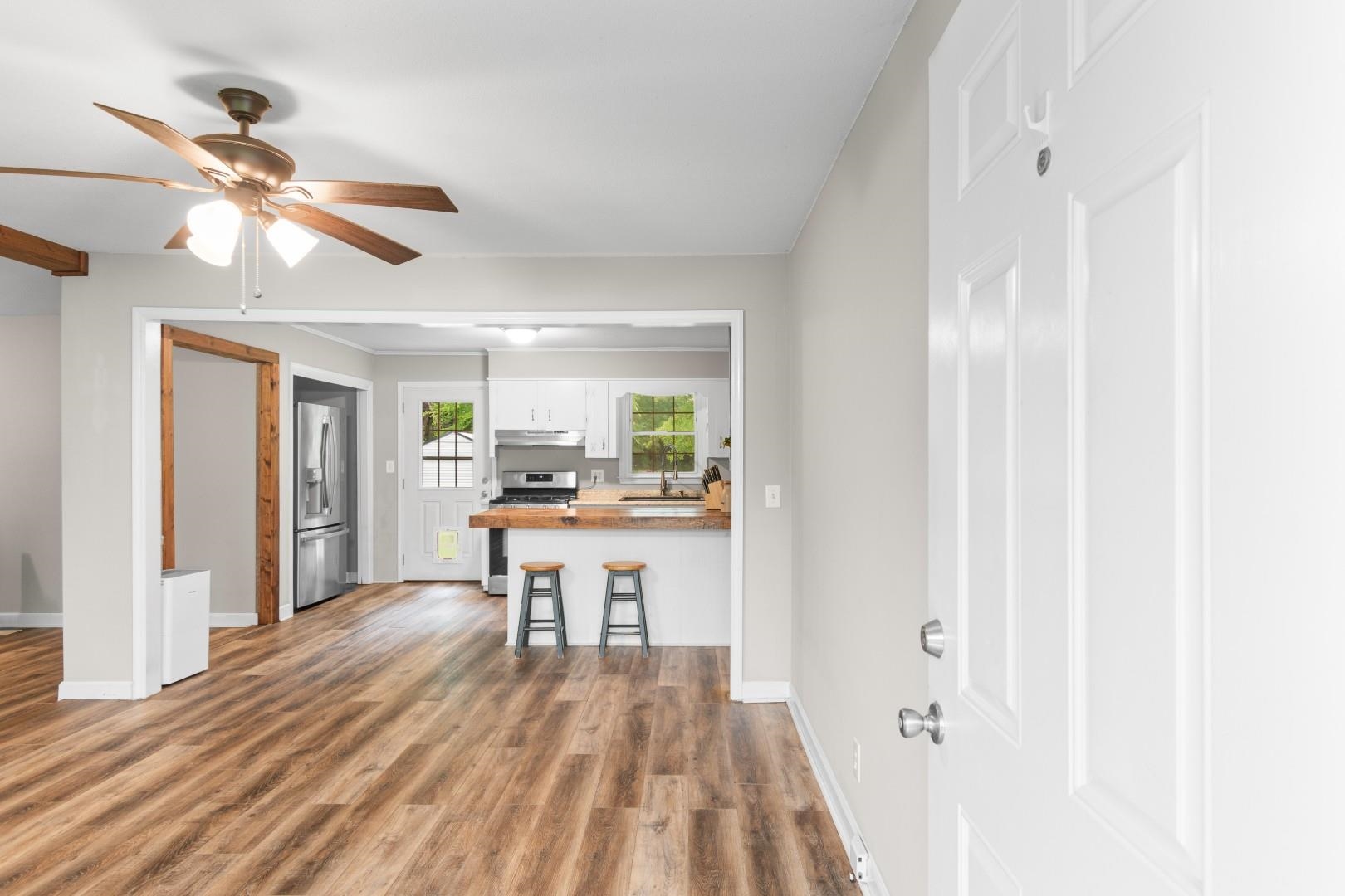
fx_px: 710
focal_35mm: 19
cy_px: 448
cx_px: 672
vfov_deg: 64.6
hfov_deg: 86.9
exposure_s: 1
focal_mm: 13
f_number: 5
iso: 100
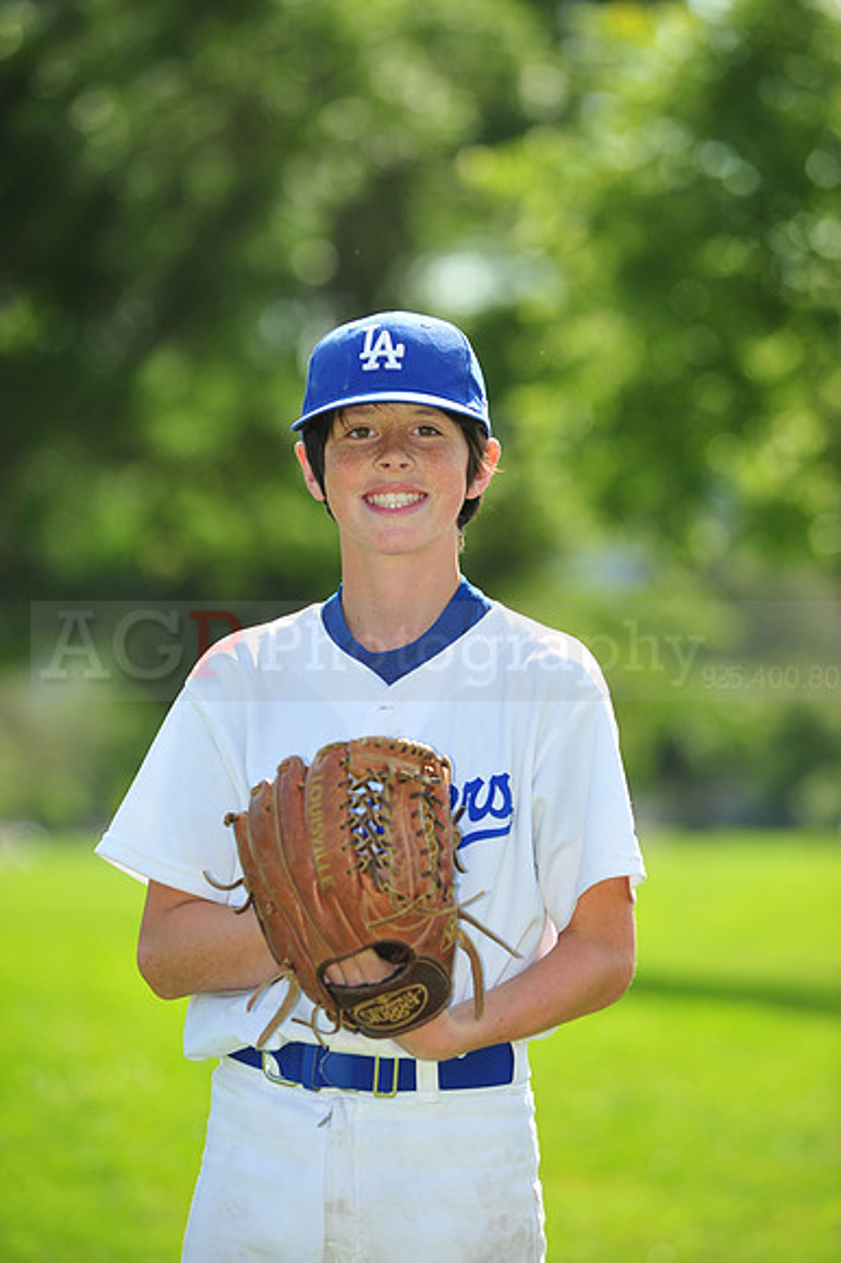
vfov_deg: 11.8
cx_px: 420
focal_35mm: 175
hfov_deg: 7.8
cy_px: 632
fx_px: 6139
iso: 320
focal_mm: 175
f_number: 4.5
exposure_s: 1/1250
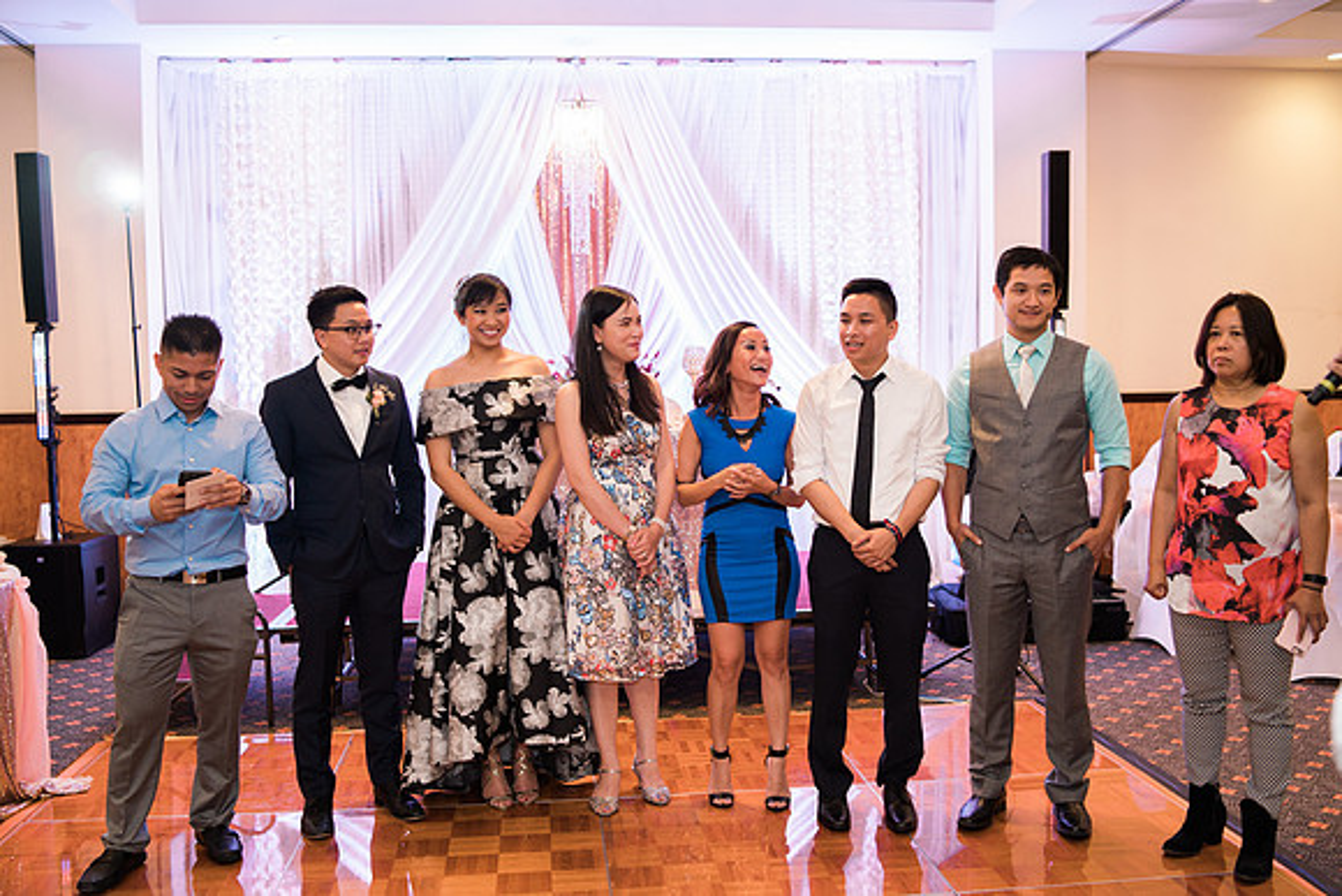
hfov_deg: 54.4
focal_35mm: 35
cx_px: 671
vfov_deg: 37.9
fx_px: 1305
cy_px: 448
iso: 500
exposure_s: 1/160
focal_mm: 35
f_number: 2
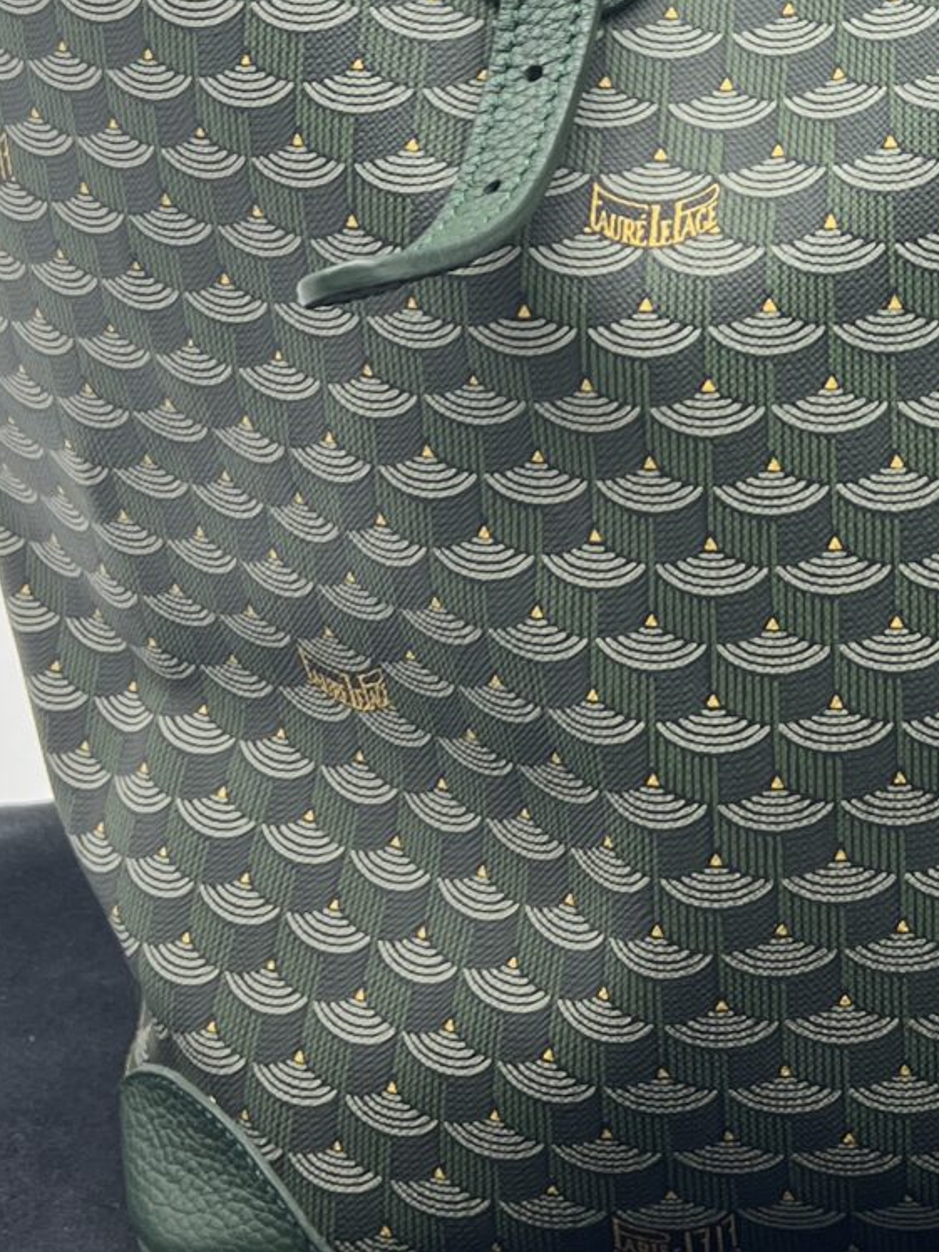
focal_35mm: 89
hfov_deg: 16.0
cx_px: 1093
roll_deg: -0.1
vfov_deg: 21.0
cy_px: -85
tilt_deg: -11.5
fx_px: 3219
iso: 32
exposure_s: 1/100
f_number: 1.5
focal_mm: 5.7
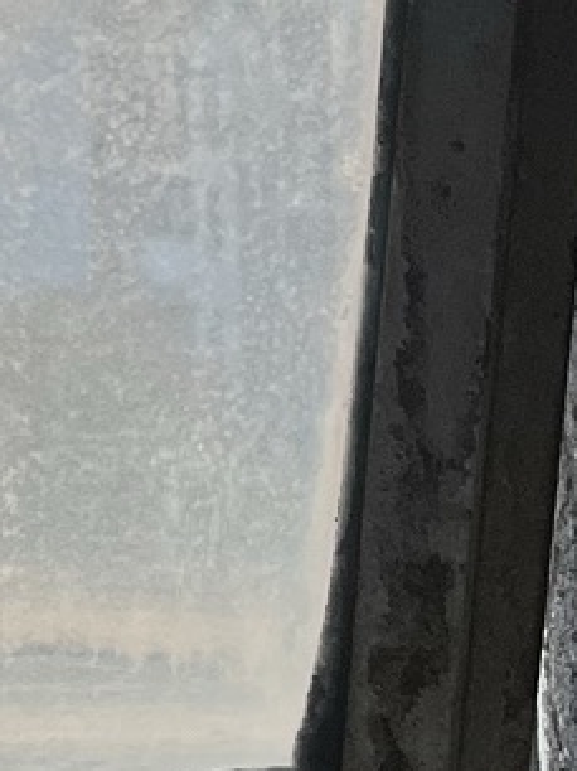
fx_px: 3783
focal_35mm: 170
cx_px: -771
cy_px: 58
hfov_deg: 8.1
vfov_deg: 11.6
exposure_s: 1/520
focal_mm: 5.1
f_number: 1.6
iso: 50
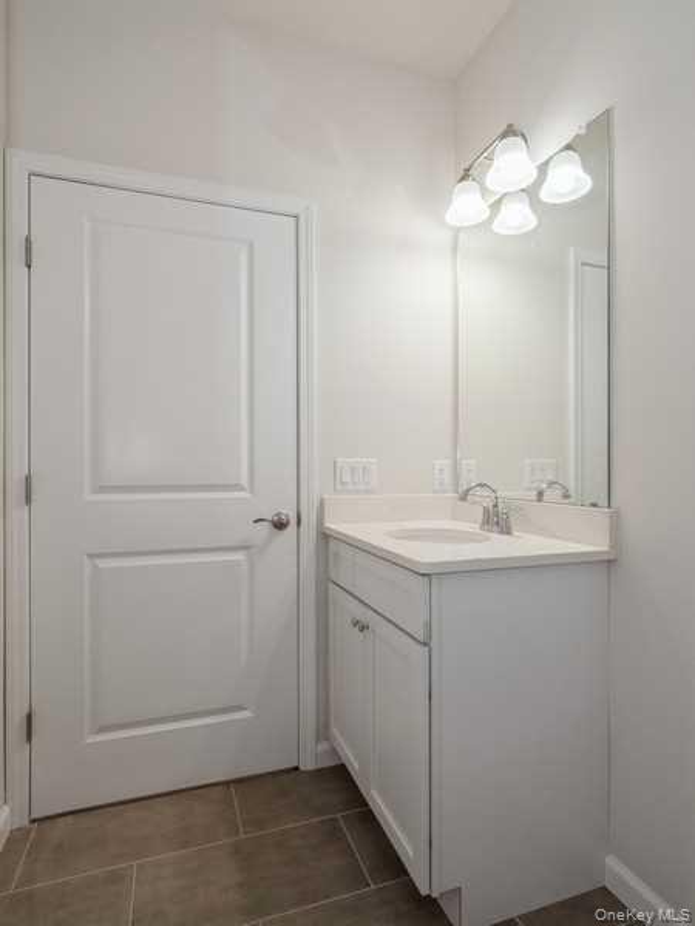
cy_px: 463
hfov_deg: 71.6
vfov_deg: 87.8
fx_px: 482
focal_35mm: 18
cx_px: 348
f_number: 9
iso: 200
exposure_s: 1/10
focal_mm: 9
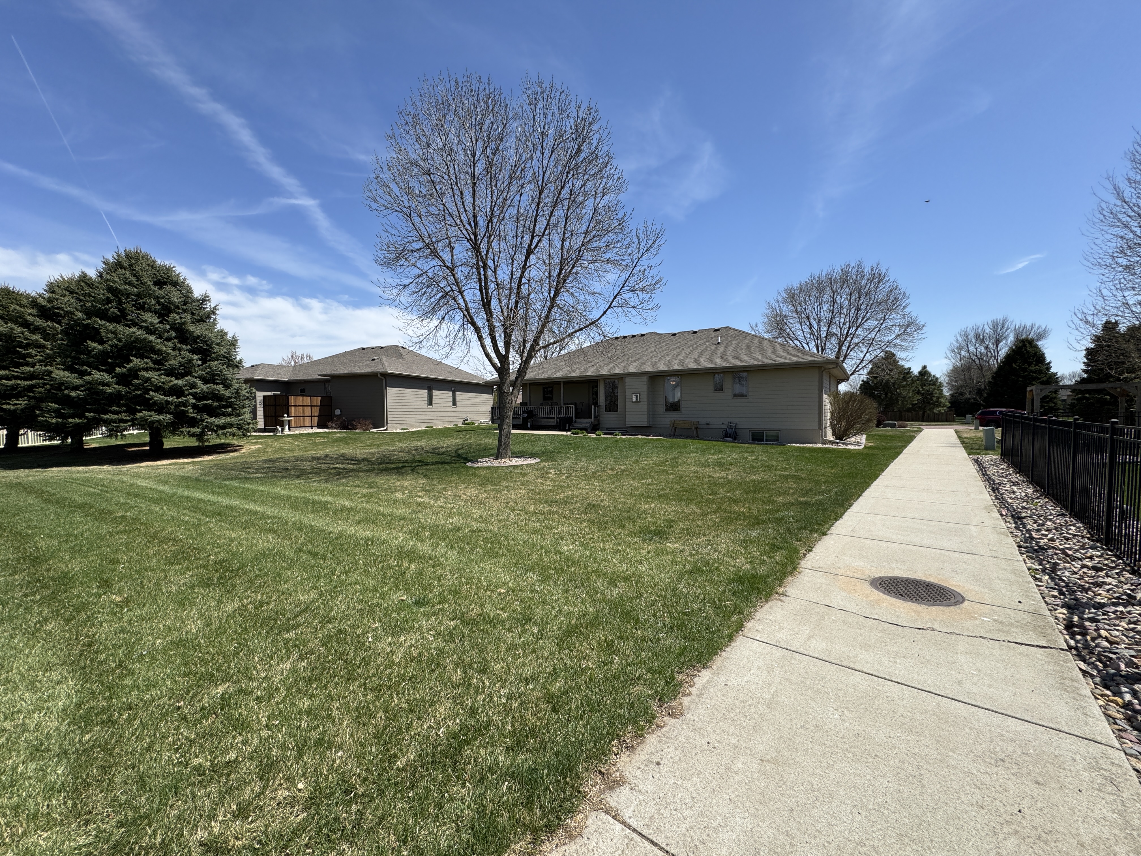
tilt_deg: -1.8
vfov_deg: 85.7
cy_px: 428
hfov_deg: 102.1
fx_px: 461
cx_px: 570
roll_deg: +0.5
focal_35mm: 14
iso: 50
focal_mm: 2.22
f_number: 2.2
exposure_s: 1/1832
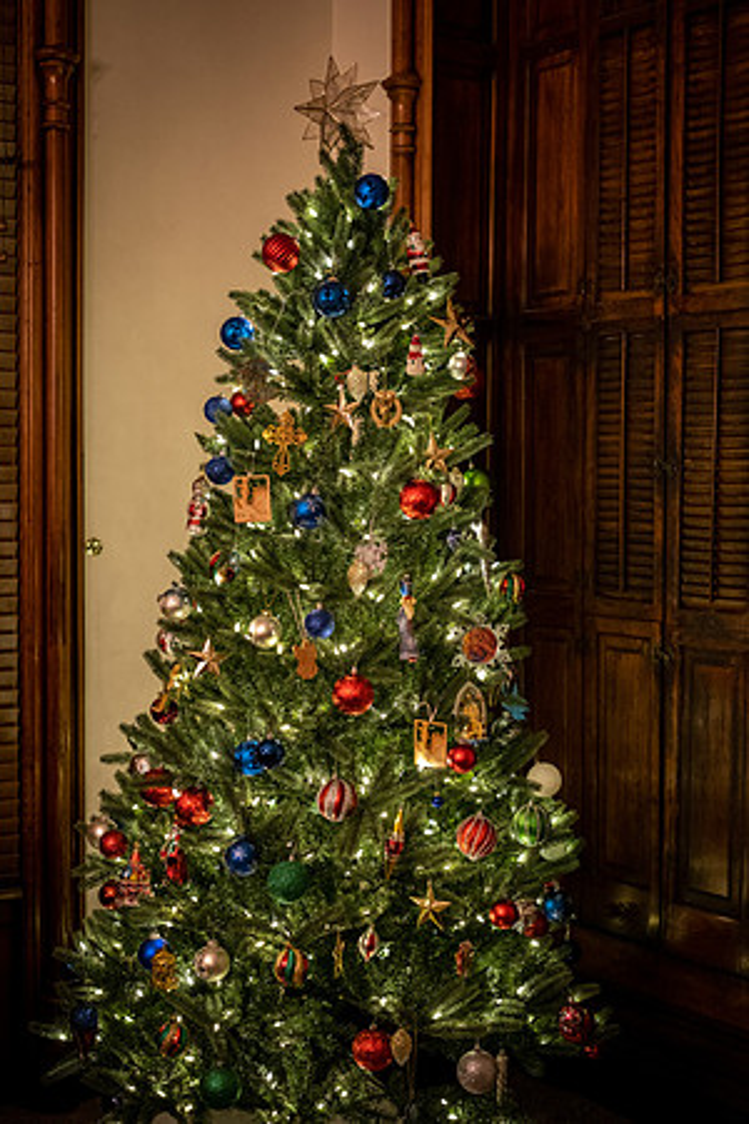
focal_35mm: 50
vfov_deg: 39.6
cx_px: 374
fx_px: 1560
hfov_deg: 27.0
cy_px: 562
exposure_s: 1/50
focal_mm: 33
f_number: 2
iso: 1600
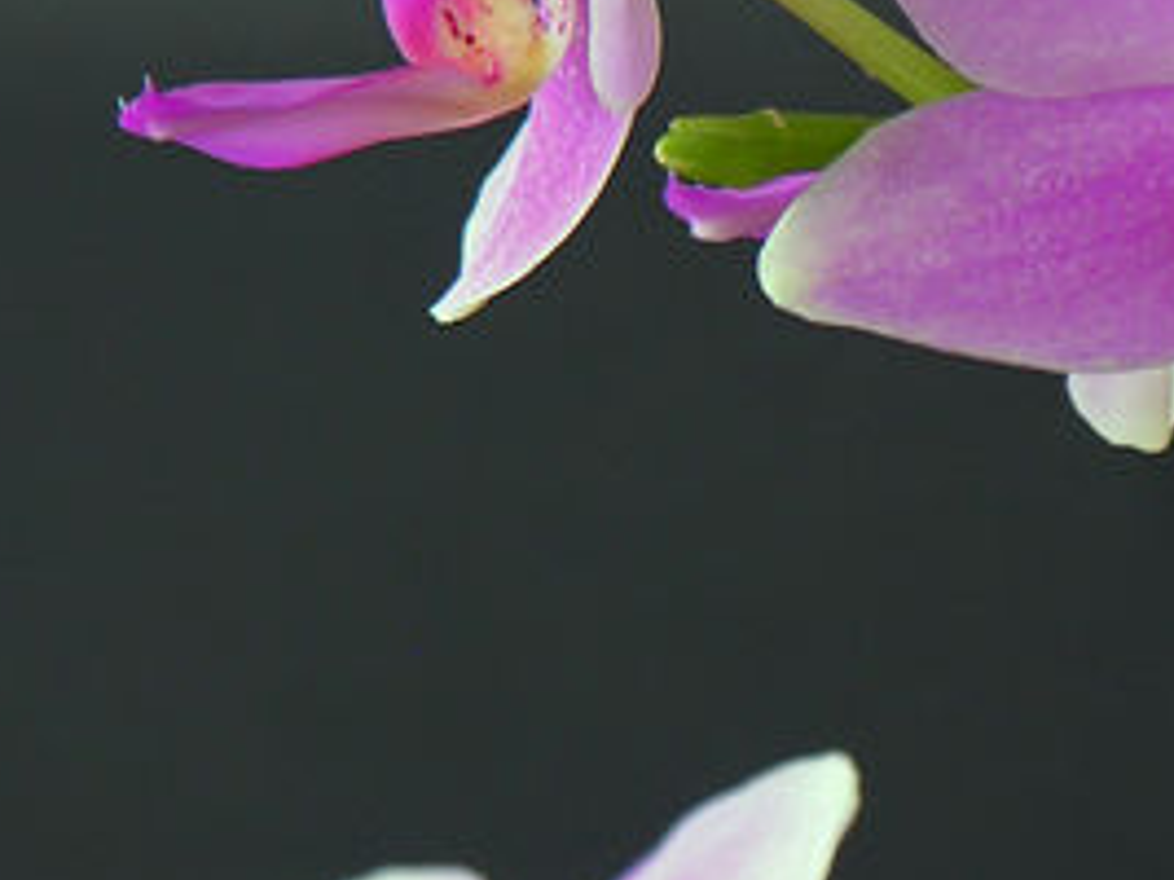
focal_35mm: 647
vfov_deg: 2.3
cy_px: 838
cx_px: 1943
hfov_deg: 3.1
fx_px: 21933
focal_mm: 49
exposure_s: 1/30
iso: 50
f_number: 4.1
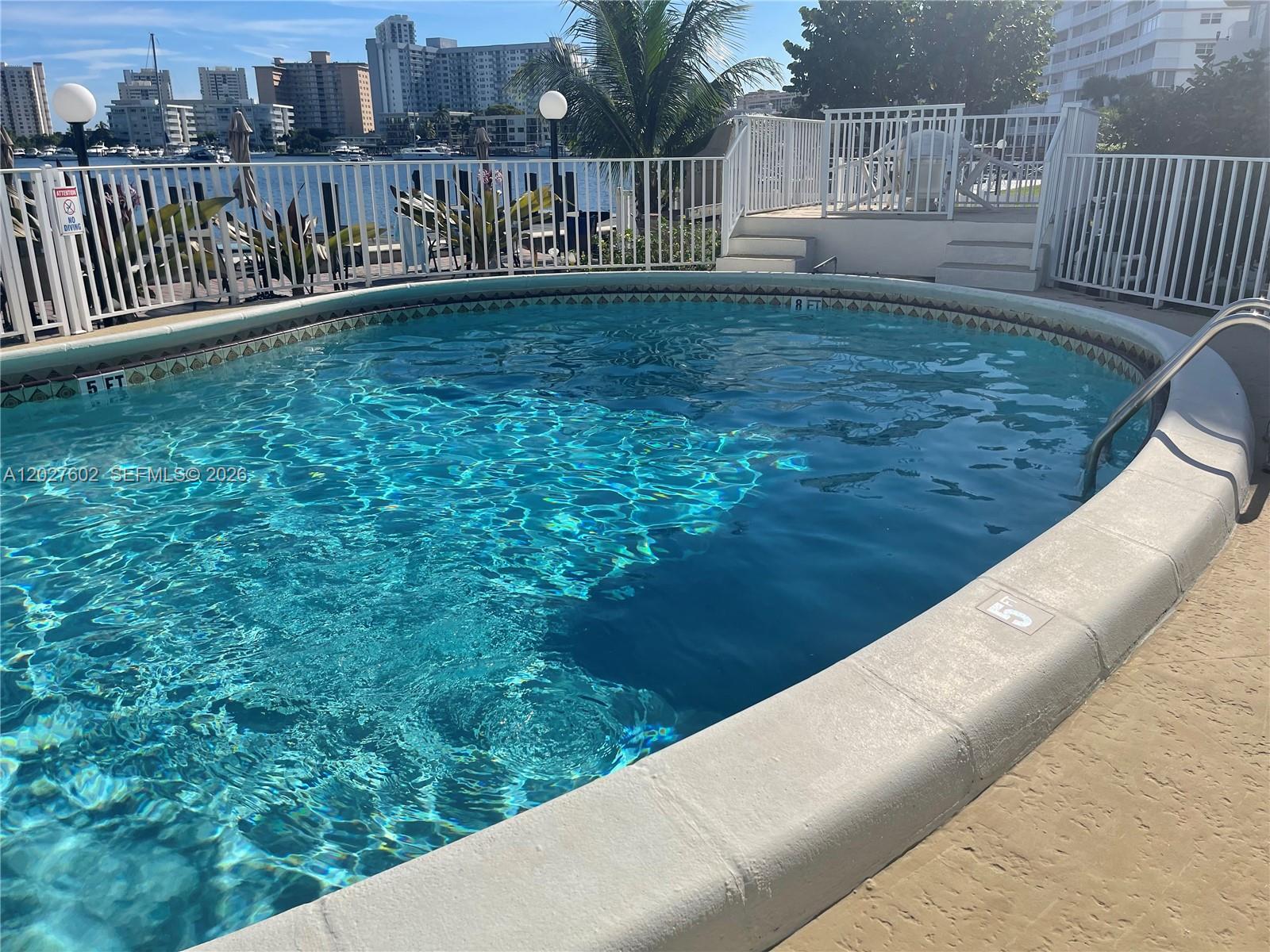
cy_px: 476
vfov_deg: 53.1
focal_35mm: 26
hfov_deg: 67.3
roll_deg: +1.1
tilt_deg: -19.3
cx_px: 635
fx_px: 954
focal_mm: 5.1
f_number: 1.6
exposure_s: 1/6579
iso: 32
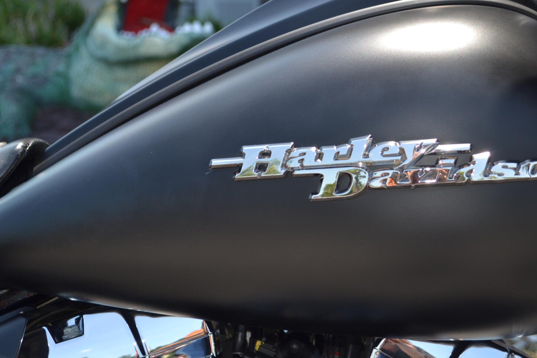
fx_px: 1178
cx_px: 315
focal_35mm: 79
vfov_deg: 17.3
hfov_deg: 25.6
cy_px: 147
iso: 100
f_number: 5
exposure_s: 1/160
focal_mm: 38
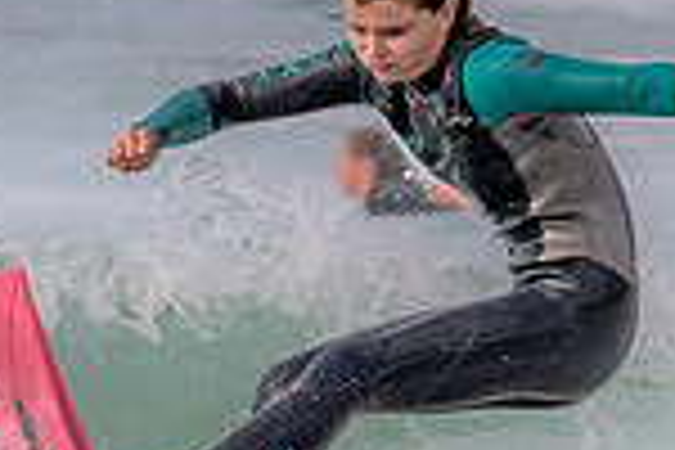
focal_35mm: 2039
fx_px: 38228
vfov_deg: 0.7
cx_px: 452
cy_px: 718
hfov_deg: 1.0
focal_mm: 460
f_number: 10
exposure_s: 1/2000
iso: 1000
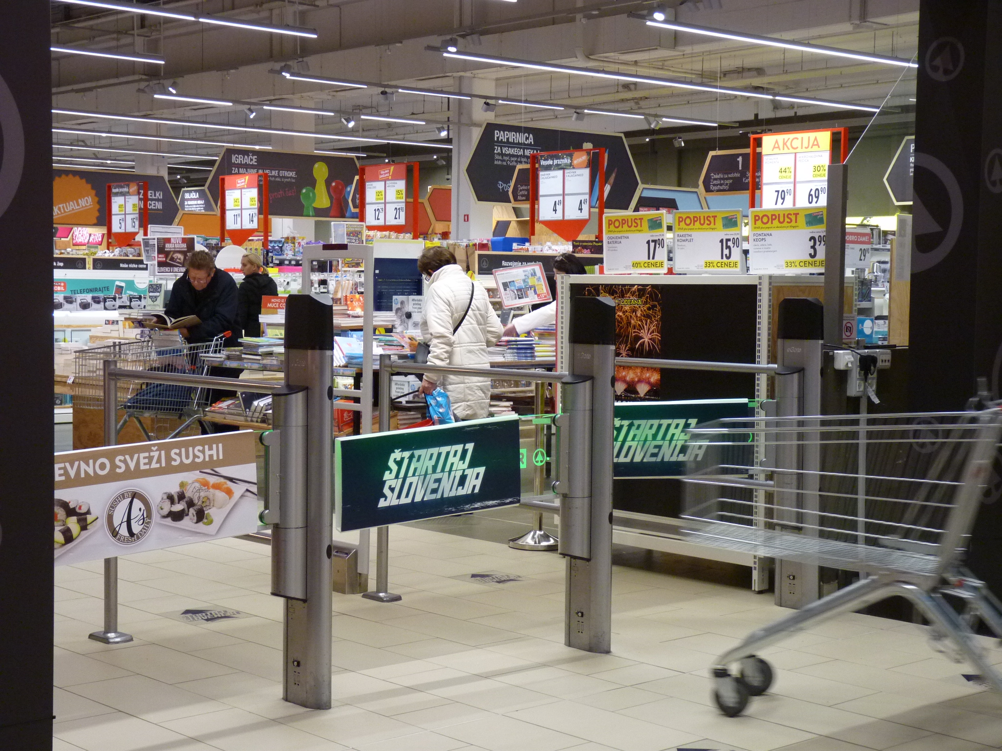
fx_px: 1708
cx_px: 501
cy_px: 376
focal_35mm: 59
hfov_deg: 32.7
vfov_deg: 24.8
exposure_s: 1/30
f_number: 3.2
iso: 320
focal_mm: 10.4
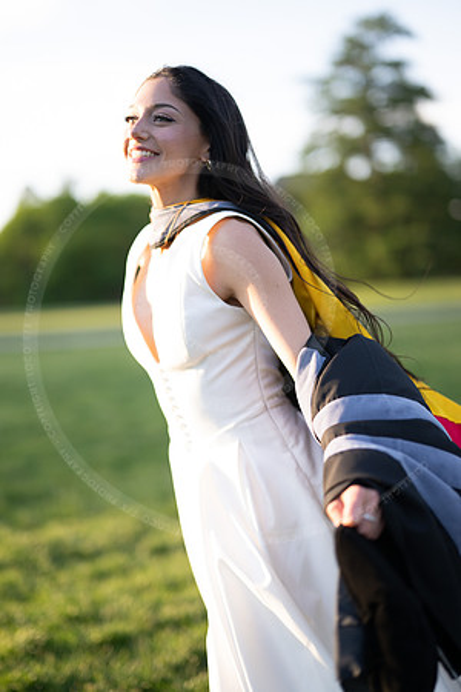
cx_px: 230
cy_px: 346
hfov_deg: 27.0
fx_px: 960
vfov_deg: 39.6
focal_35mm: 50
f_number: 1.3
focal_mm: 50
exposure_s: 1/1250
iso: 200
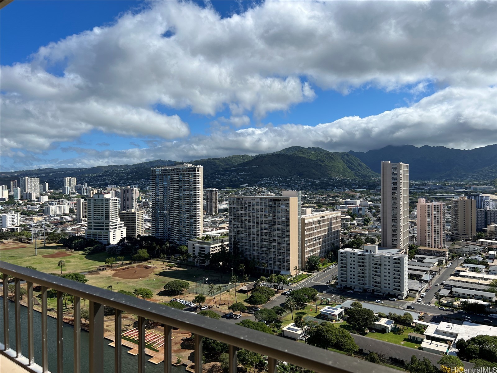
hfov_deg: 67.3
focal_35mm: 26
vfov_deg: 53.1
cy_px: 186
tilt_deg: -0.9
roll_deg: +1.3
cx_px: 248
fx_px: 373
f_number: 1.5
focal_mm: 5.7
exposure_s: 1/6211
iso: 50
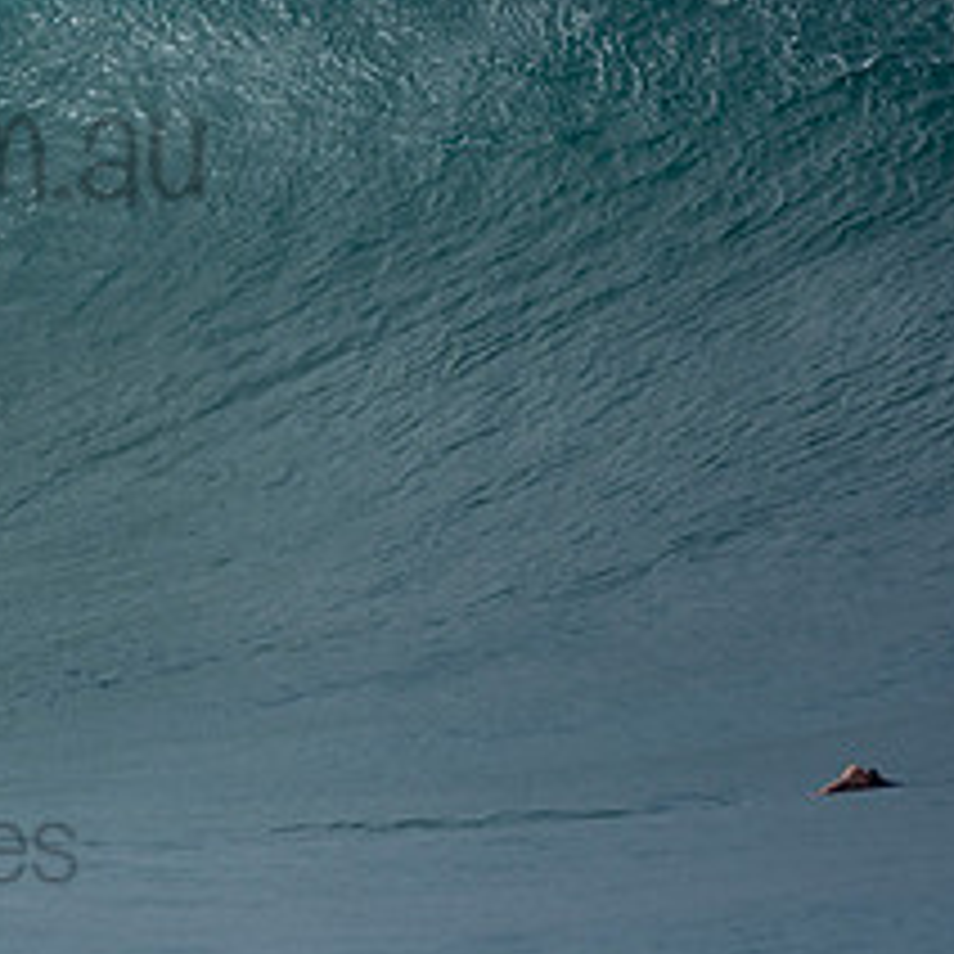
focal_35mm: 1674
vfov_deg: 1.0
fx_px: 52195
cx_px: -270
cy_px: 97
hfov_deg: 1.0
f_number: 5.6
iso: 140
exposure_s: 1/800
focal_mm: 480
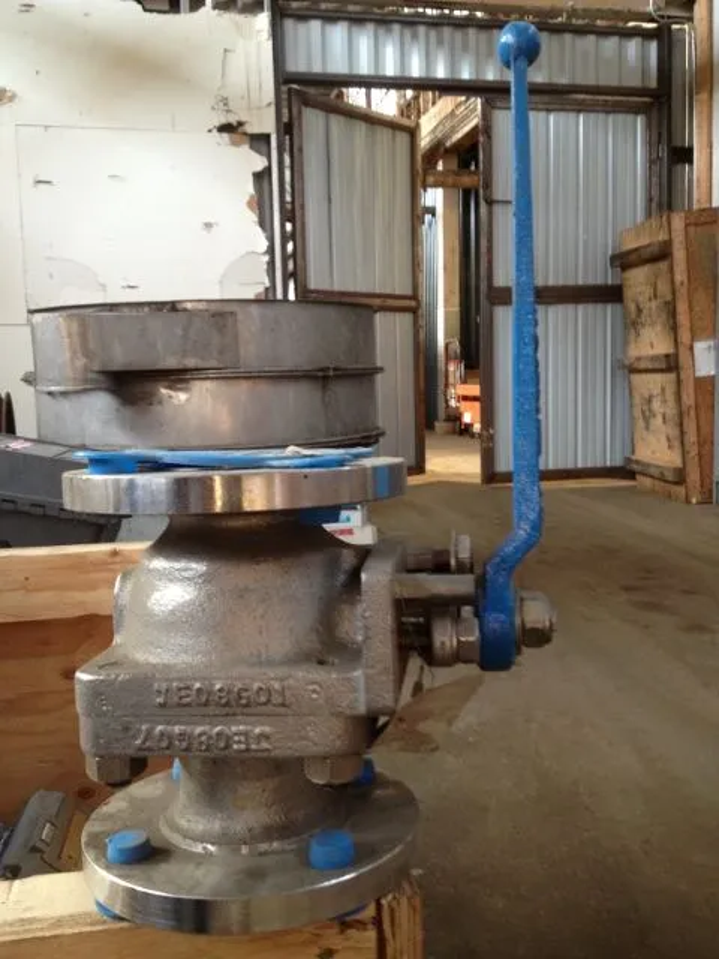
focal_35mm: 35
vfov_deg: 52.6
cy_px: 480
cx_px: 360
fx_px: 969
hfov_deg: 40.7
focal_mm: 4.28
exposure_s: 1/20
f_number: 2.4
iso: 125
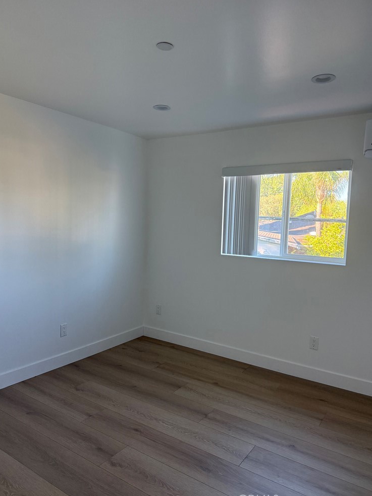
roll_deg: -2.9
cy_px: 248
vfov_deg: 69.4
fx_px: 358
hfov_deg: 54.9
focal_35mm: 25
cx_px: 190
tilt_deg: -2.7
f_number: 1.78
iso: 200
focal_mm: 6.76
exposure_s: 1/86
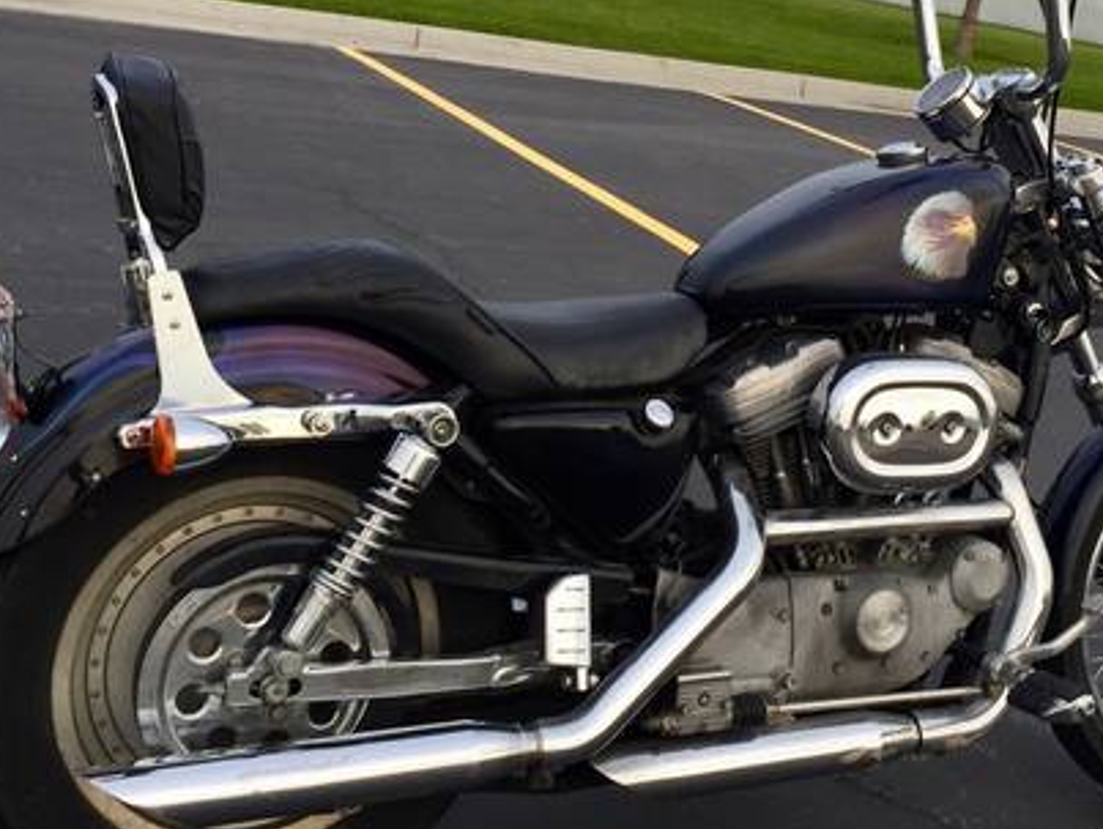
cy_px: 301
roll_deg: -7.5
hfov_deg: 41.1
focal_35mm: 46
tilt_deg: -9.9
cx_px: 638
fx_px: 1467
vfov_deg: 31.4
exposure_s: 1/60
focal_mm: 4.15
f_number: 2.2
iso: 32
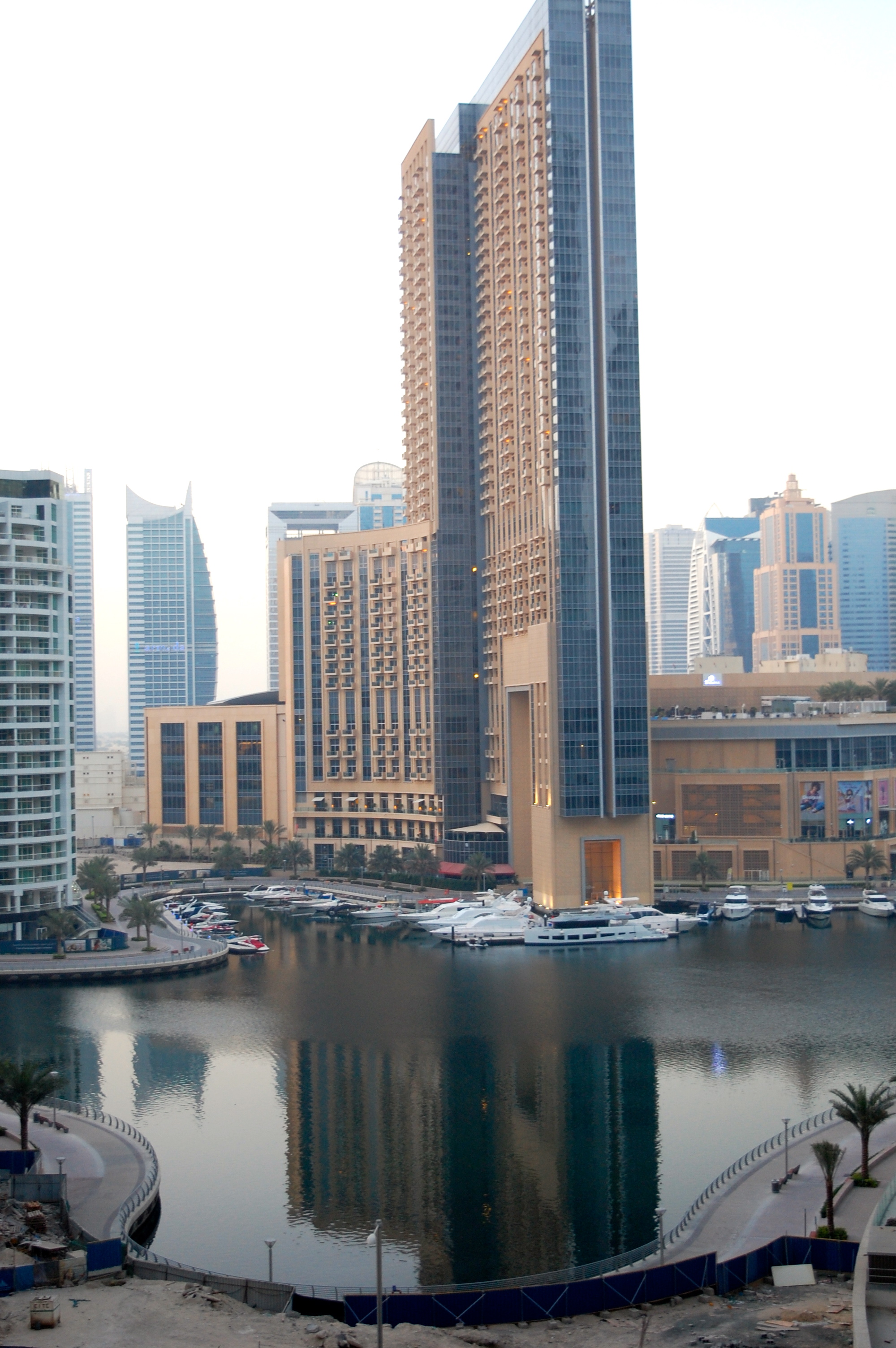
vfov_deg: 41.1
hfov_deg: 28.0
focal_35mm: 48
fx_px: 1795
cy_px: 674
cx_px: 448
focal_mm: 32
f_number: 4.5
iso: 400
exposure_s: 1/50
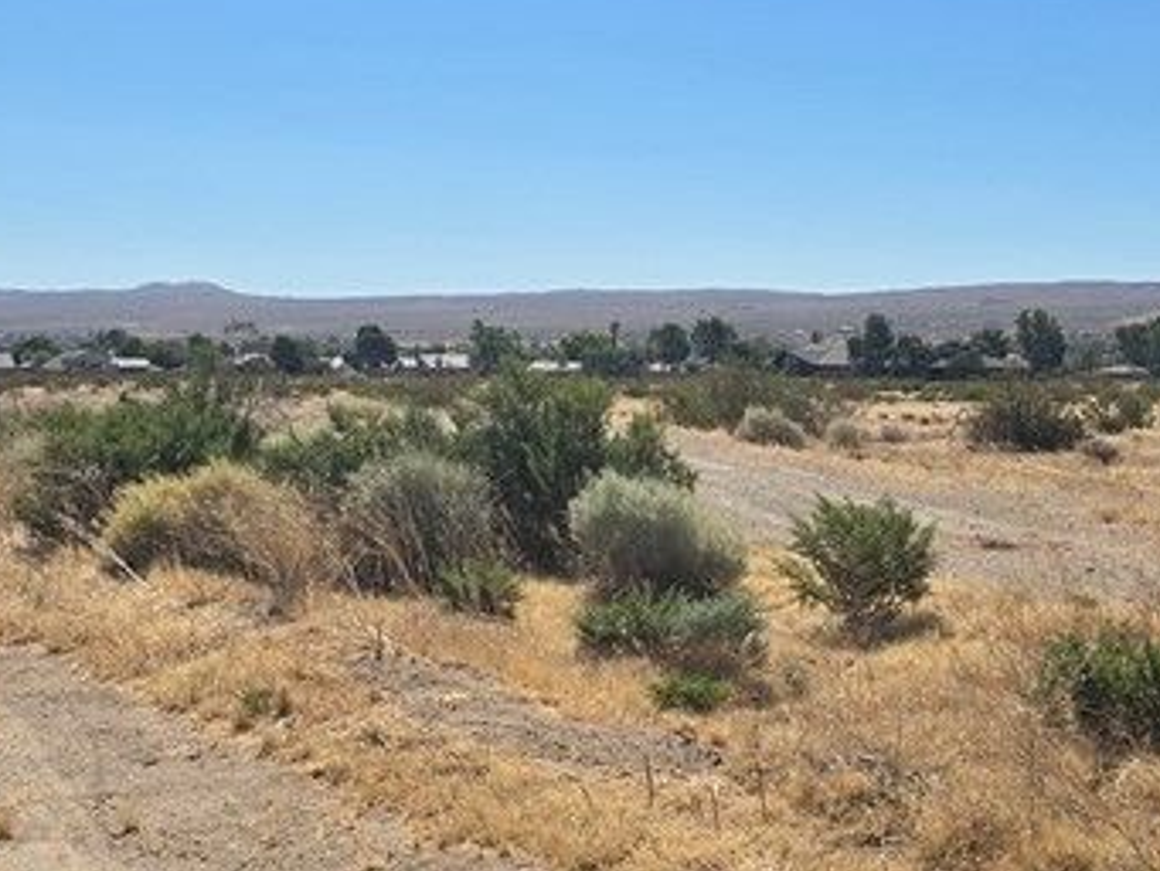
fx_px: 2313
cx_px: 660
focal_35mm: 69
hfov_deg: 28.1
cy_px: 221
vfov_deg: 21.2
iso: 12
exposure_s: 1/1567
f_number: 1.7
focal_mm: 6.3
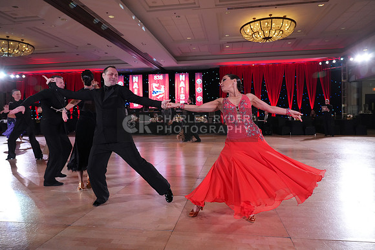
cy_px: 125
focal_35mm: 24
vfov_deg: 53.2
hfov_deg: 73.7
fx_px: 250
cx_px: 188
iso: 3200
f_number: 4
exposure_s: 1/400
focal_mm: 24
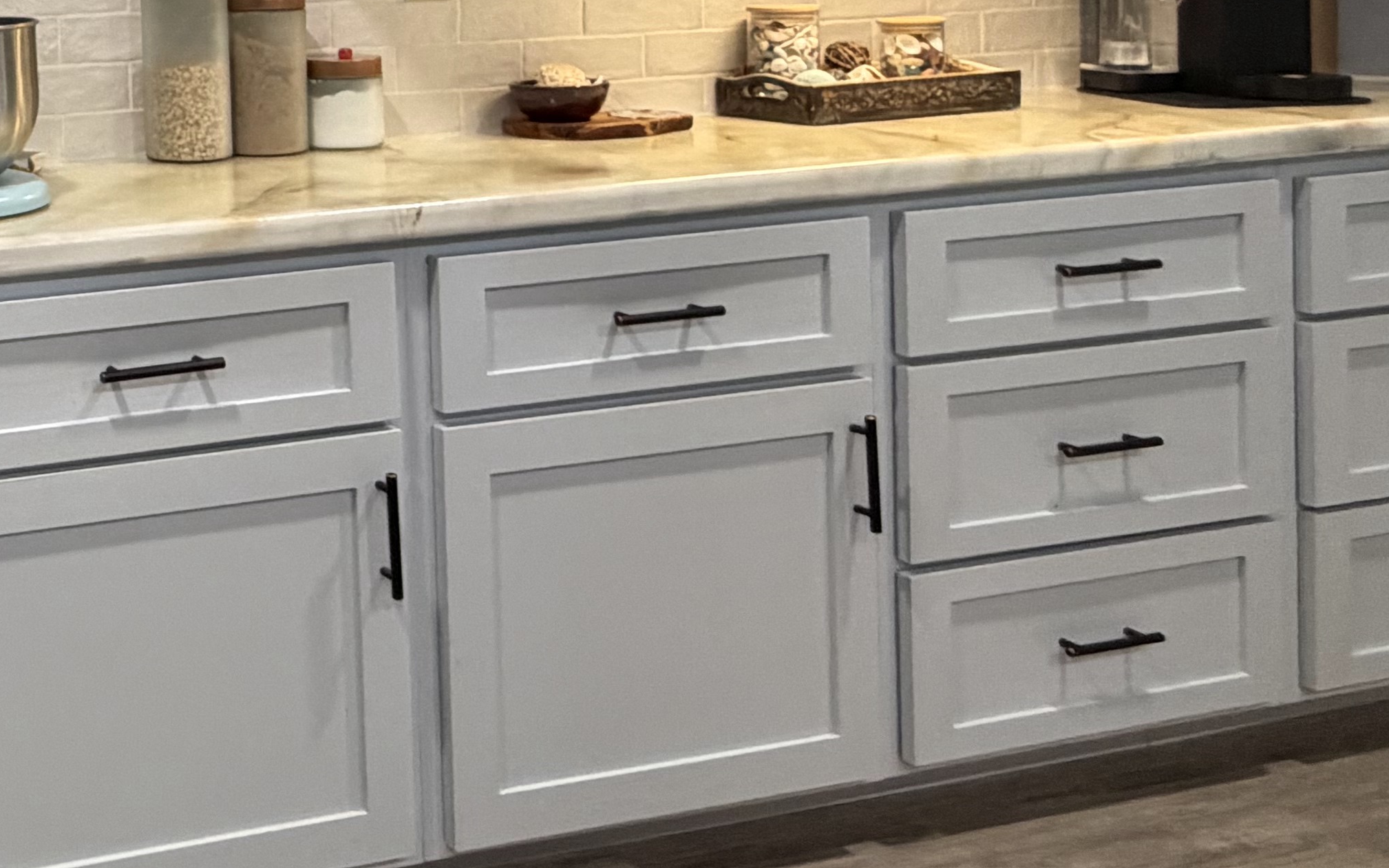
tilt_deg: -2.2
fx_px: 1590
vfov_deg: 28.9
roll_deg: +3.1
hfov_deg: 38.8
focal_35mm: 42
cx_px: -141
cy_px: 34
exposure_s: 1/60
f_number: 2.2
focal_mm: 2.22
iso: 200
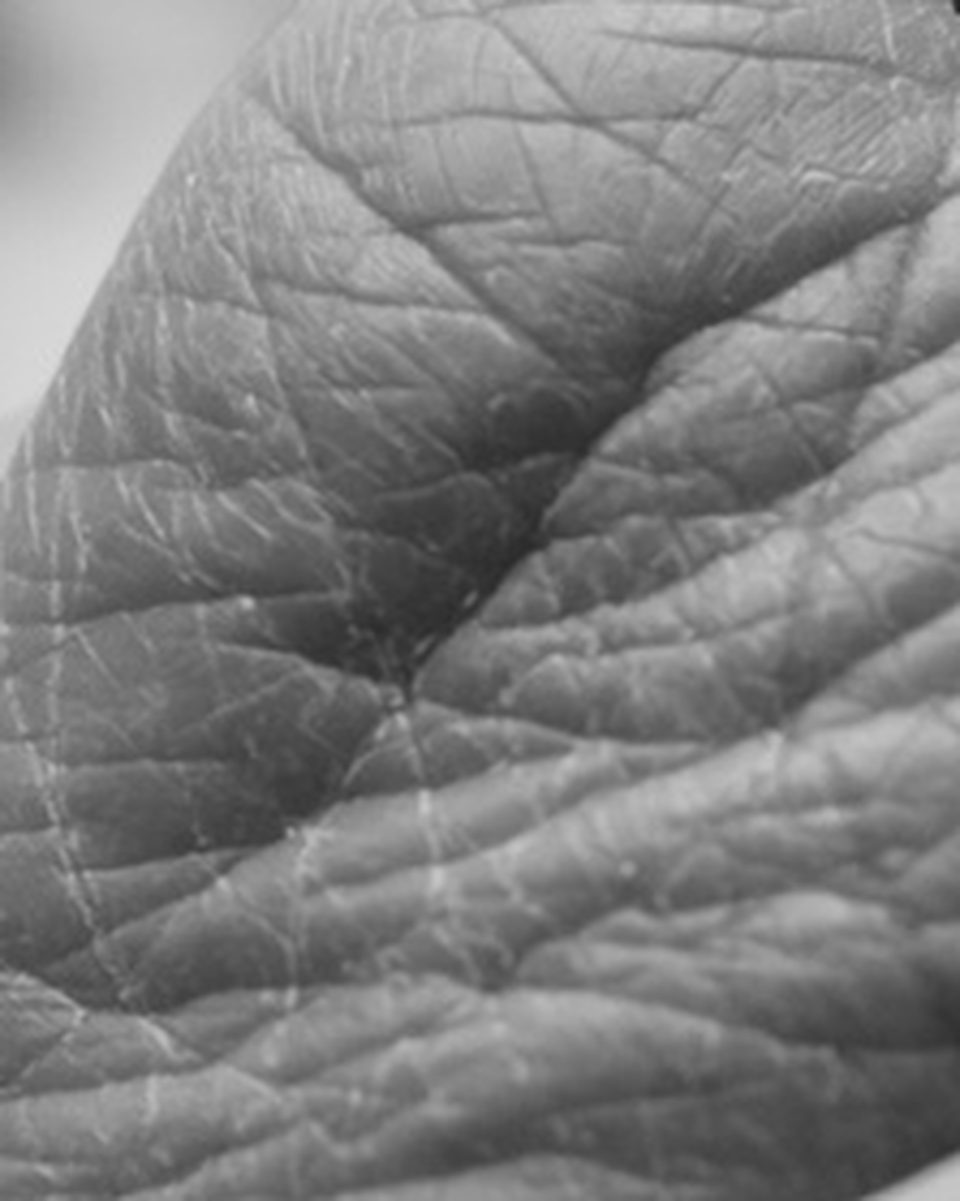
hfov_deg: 5.0
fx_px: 11087
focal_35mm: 312
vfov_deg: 6.2
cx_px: 722
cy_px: 881
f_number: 4
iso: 100
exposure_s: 1/160
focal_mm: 31
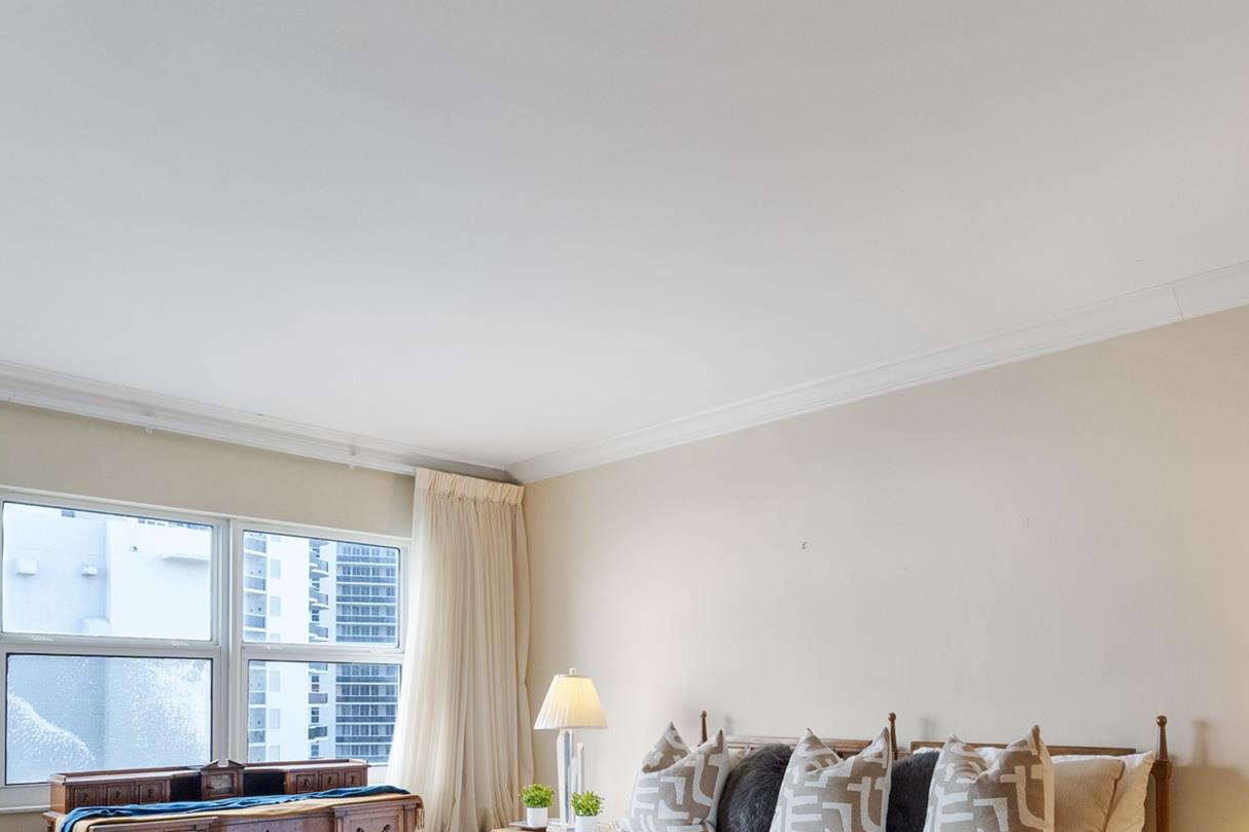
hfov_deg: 65.3
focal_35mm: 28
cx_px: 731
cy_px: 688
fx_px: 966
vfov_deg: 44.0
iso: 1250
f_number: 4
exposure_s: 1/25
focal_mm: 11
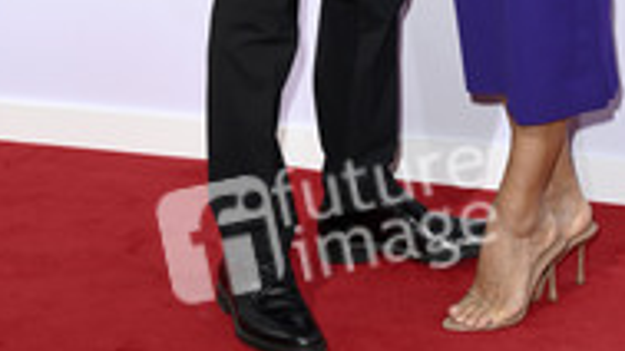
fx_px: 1838
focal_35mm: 111
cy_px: -272
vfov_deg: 10.3
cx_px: 423
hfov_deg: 19.2
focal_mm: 50
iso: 400
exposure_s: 1/250
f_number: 6.3
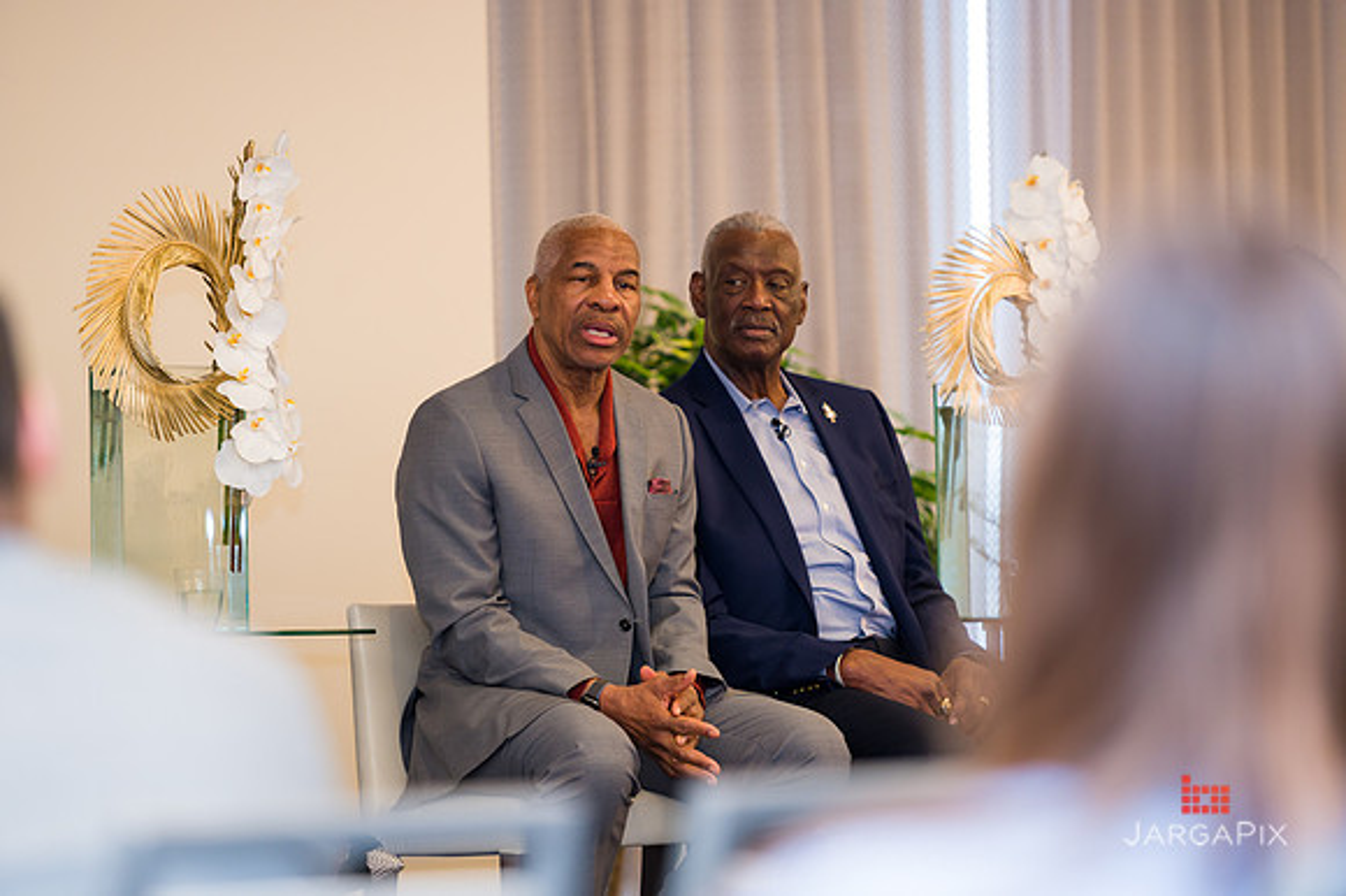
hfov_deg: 12.1
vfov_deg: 8.1
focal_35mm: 170
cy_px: 448
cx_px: 673
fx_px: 6352
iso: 800
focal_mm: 170
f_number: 3.2
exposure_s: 1/200
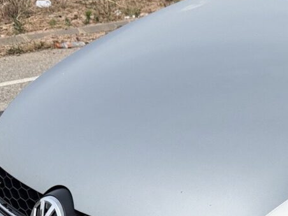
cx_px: 405
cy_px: 180
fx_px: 707
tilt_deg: -21.6
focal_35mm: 85
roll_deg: -1.2
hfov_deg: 20.4
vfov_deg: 17.2
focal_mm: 6.76
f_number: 1.78
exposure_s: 1/4975
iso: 80
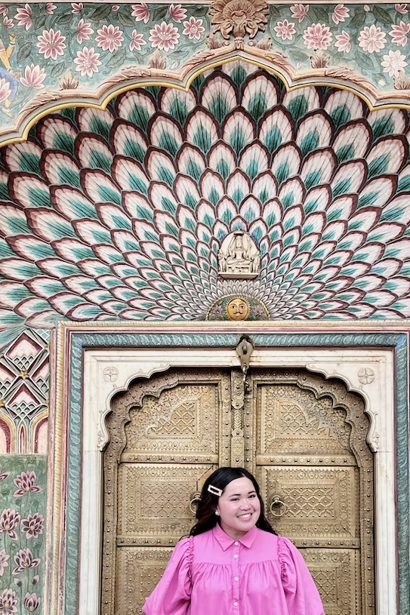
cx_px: 230
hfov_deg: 27.5
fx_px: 837
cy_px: 389
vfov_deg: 40.0
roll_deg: -0.2
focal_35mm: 49
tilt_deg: +2.0
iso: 80
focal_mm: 6.86
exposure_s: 1/348
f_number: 1.78
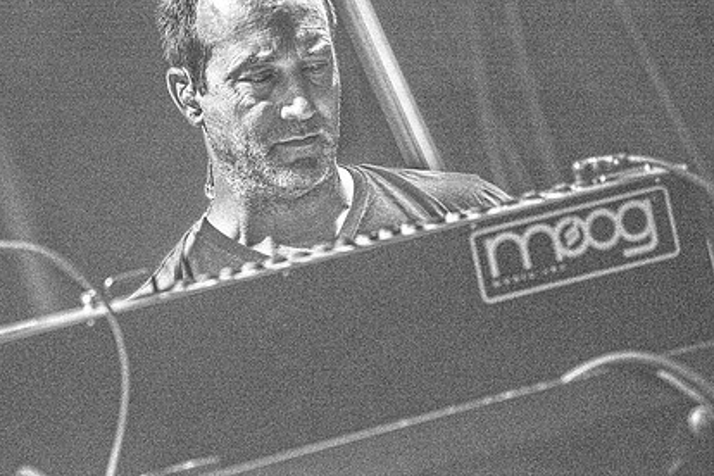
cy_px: 177
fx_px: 3332
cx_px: 257
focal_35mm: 168
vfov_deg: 8.2
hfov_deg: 12.2
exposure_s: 1/500
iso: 10000
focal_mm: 120
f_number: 4
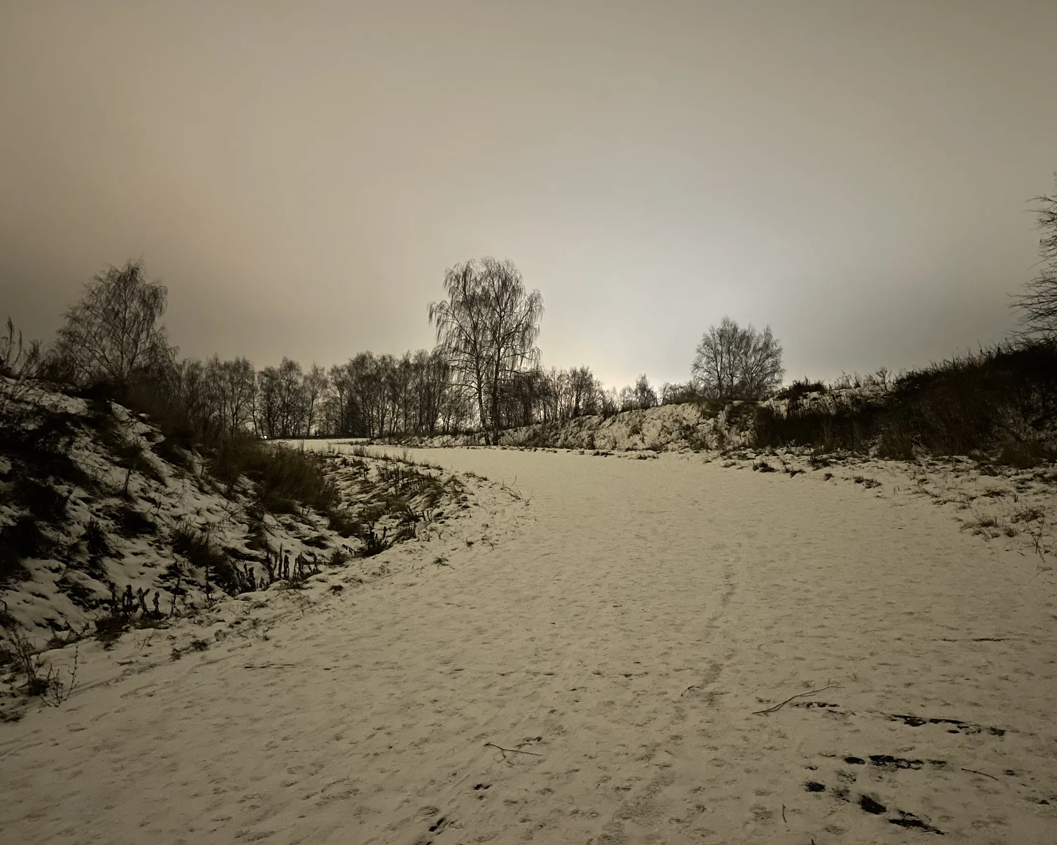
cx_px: 557
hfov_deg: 62.2
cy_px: 413
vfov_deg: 51.5
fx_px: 876
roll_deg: +1.3
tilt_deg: +2.0
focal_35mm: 28
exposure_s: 1/7
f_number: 1.6
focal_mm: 4.2
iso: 500
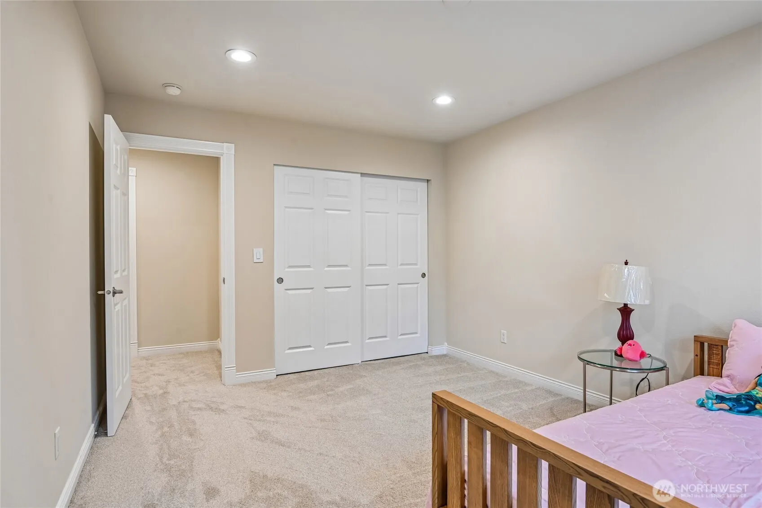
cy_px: 254
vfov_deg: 64.5
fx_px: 402
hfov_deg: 86.9
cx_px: 381
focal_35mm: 19
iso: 400
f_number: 8
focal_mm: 19
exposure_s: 1/15
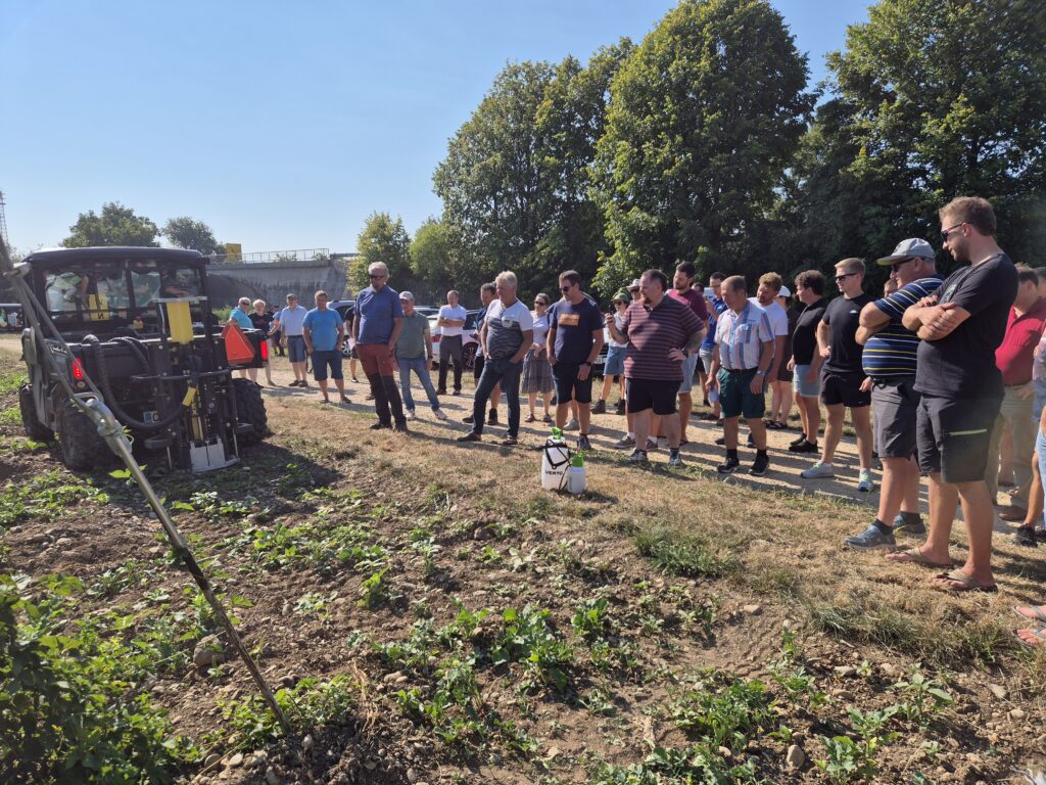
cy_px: 392
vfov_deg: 58.9
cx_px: 523
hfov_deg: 73.9
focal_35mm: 23
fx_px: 695
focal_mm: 5.4
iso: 25
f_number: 1.8
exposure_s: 1/2712
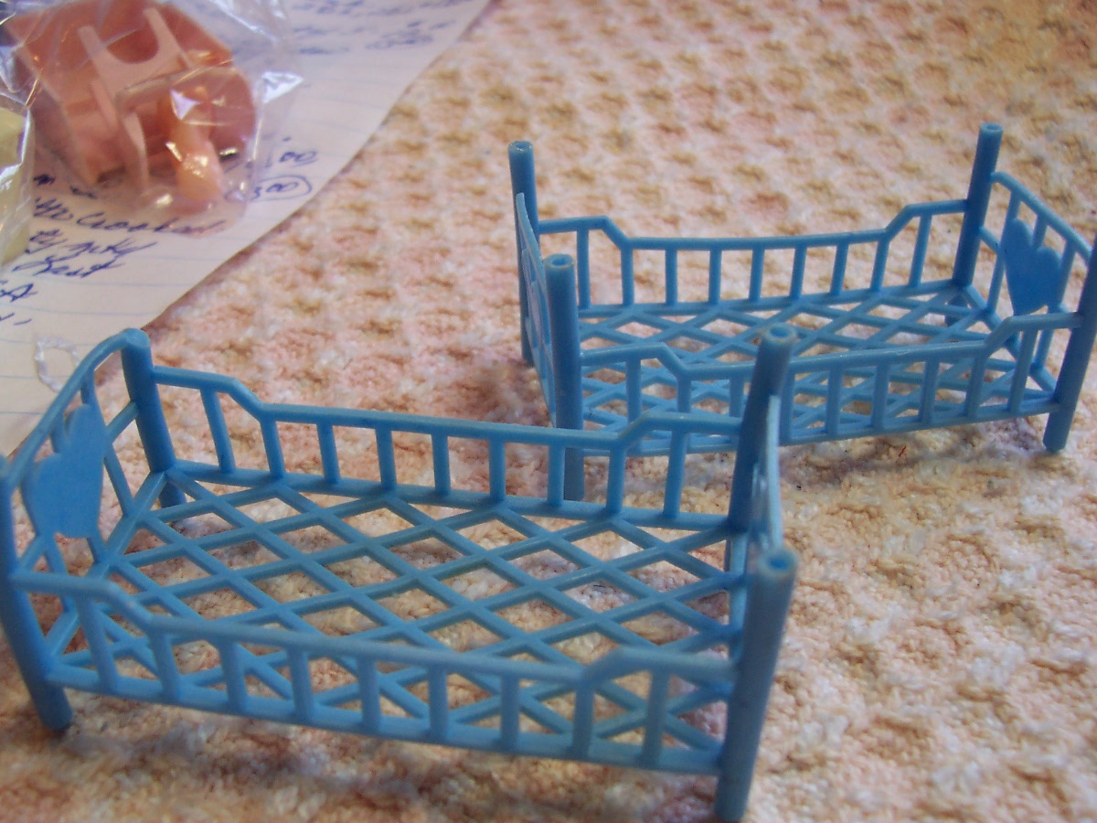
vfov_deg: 38.7
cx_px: 548
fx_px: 1173
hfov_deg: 50.1
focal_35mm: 37
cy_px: 412
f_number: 2.8
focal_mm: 5.6
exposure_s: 1/90
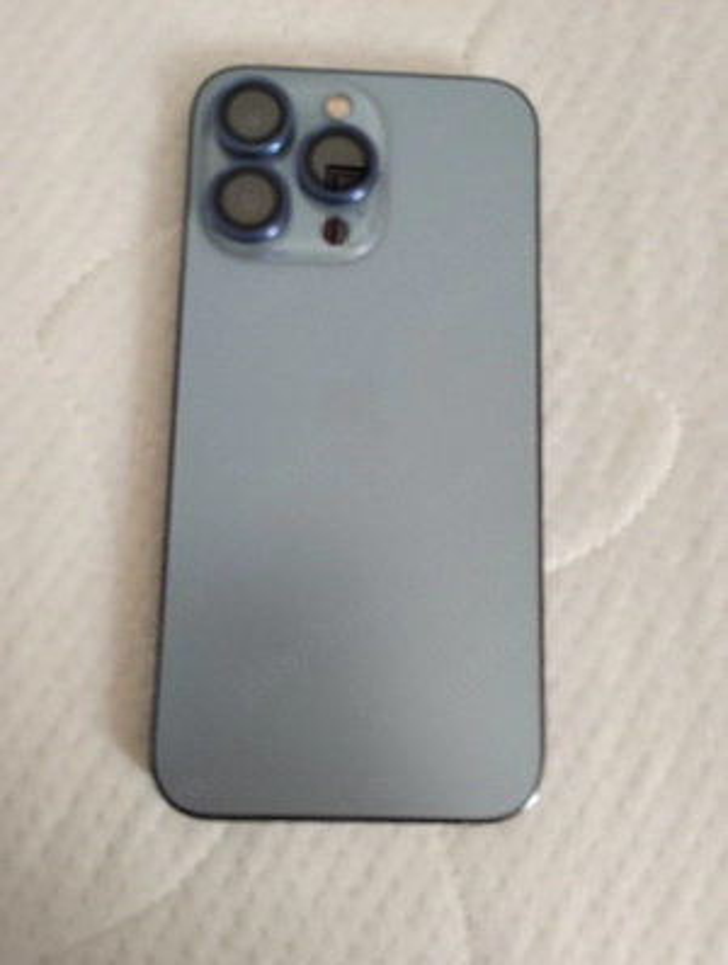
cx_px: 364
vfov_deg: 63.4
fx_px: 783
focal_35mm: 28
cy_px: 482
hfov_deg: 49.9
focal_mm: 4.27
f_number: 1.8
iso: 594
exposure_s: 1/33
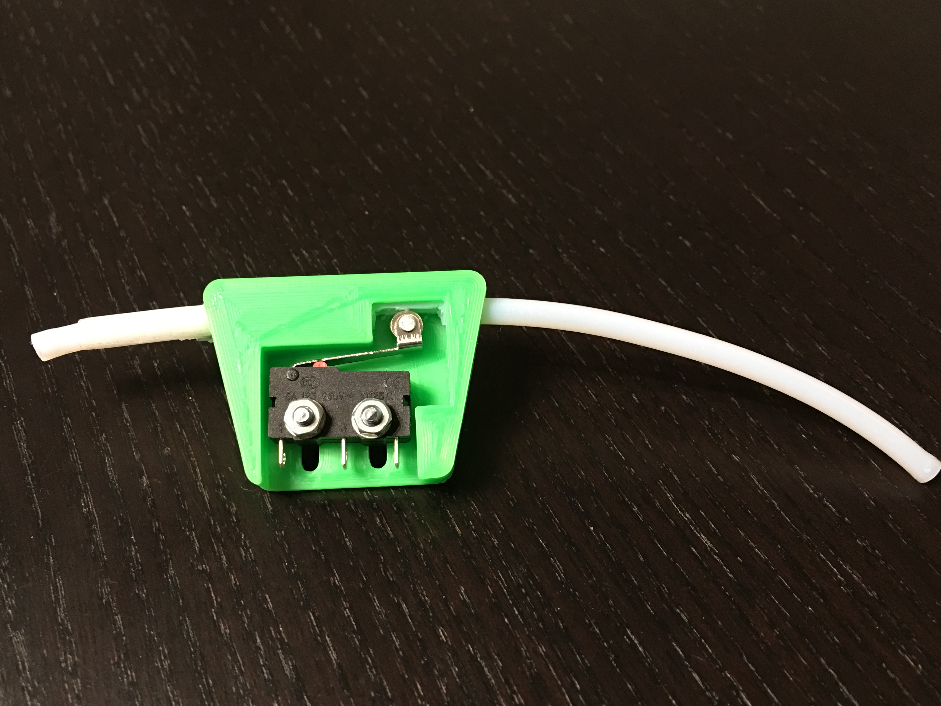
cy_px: 365
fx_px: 897
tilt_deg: -47.8
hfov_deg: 55.3
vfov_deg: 42.9
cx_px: 458
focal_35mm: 33
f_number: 2.2
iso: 80
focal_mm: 4.15
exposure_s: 1/8
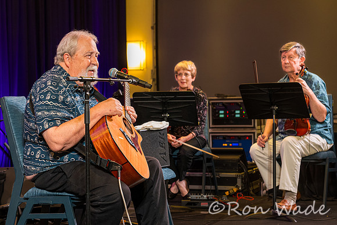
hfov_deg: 23.5
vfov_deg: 15.8
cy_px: 163
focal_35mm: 86
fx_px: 807
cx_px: 123
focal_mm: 53
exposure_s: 1/160
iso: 2500
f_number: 4
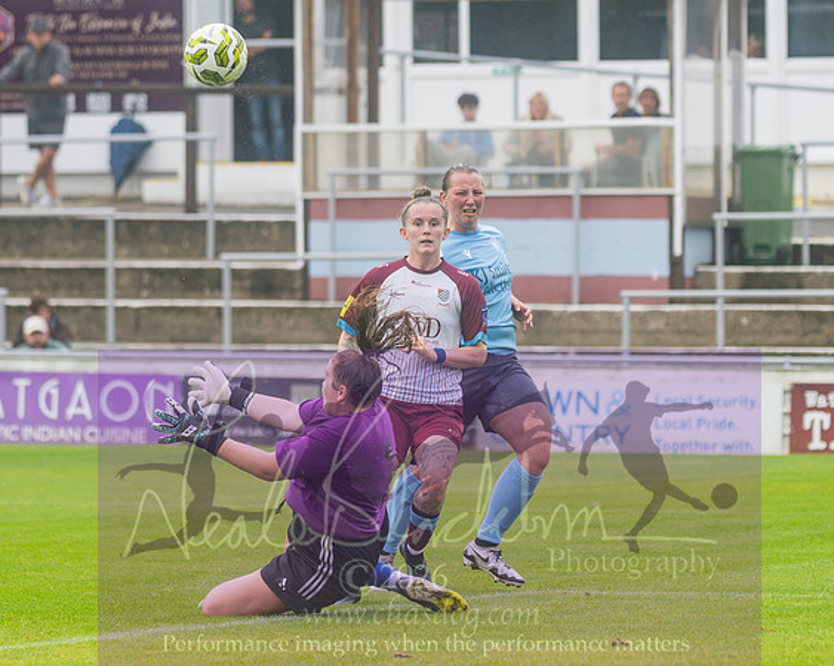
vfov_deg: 4.8
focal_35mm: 319
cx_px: 326
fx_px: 7882
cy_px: 353
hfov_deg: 6.1
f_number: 2.8
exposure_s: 1/1600
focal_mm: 155
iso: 500
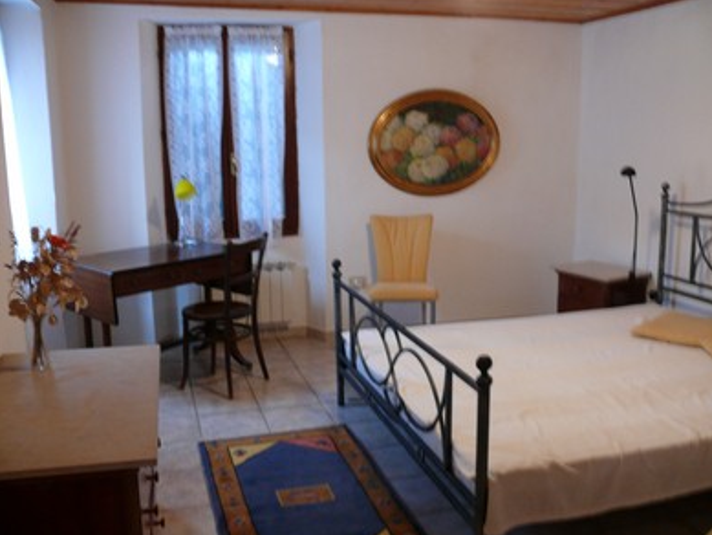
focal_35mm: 36
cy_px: 271
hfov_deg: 51.3
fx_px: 741
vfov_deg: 39.7
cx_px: 362
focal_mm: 7.4
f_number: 2.8
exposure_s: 1/8
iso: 200
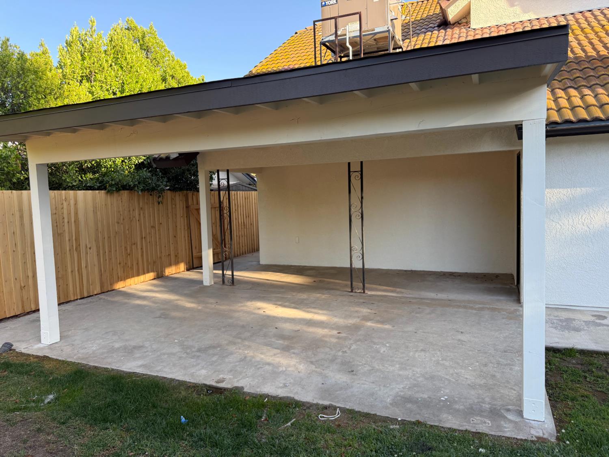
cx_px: 304
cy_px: 228
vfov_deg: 56.8
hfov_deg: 71.6
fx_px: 422
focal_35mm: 24
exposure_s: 1/504
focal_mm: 6.76
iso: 100
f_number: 1.78
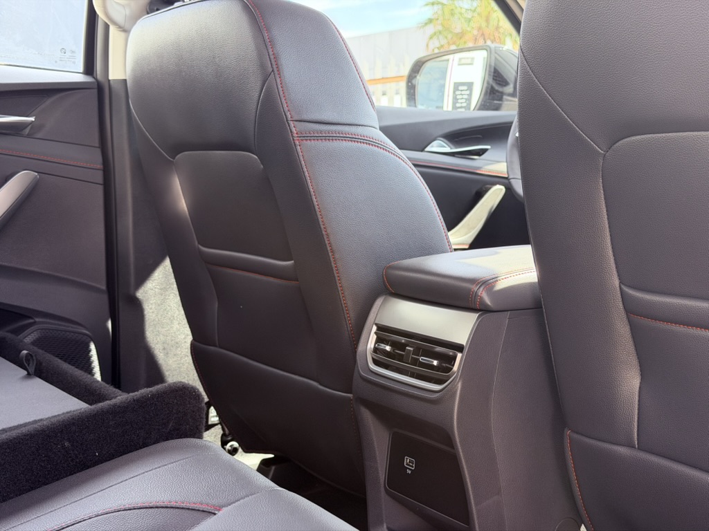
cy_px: 266
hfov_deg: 39.7
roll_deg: +0.9
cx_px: 354
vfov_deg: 30.3
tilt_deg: -7.1
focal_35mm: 48
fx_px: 983
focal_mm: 6.76
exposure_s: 1/201
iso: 100
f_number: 1.78
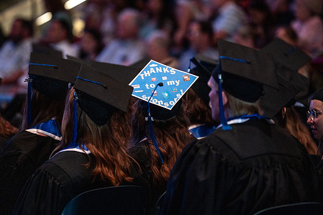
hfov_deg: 8.3
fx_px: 2227
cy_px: 81
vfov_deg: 5.5
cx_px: 152
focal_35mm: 248
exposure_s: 1/125
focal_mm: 200
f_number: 2.8
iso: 1600
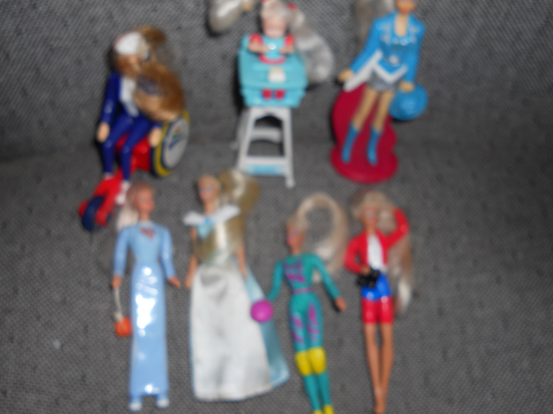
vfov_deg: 44.2
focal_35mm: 32
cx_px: 276
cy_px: 207
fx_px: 511
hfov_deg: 56.8
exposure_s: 1/25
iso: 80
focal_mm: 5.8
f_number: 8.8
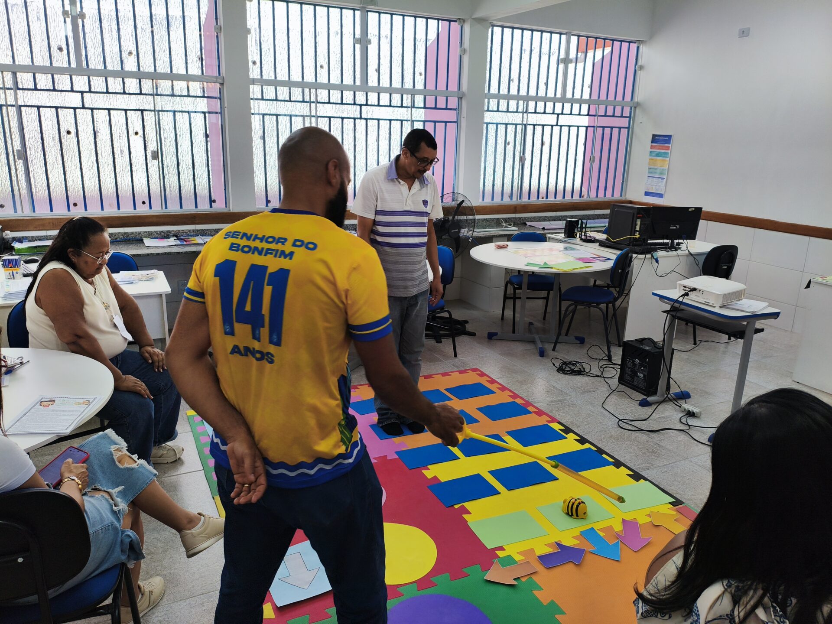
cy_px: 312
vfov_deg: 53.1
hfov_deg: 67.3
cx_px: 416
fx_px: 625
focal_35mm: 26
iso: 50
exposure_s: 1/121
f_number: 1.5
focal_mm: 4.94
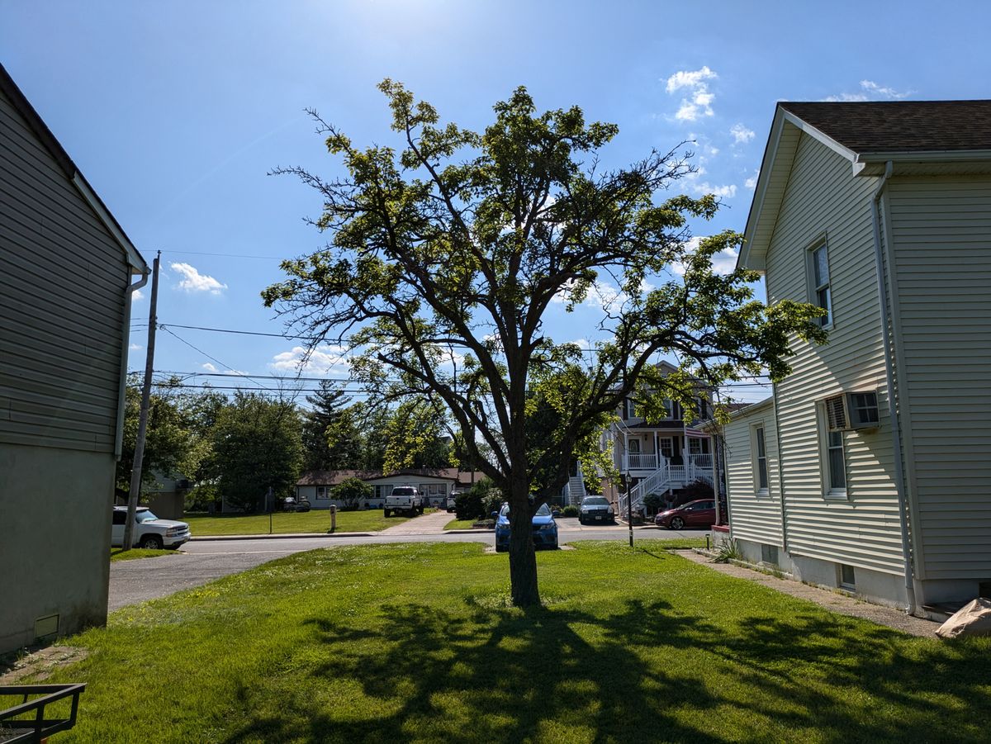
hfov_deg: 69.4
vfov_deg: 54.9
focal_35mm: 25
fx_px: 716
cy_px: 372
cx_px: 496
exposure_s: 1/4444
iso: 50
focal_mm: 5.43
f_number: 1.89
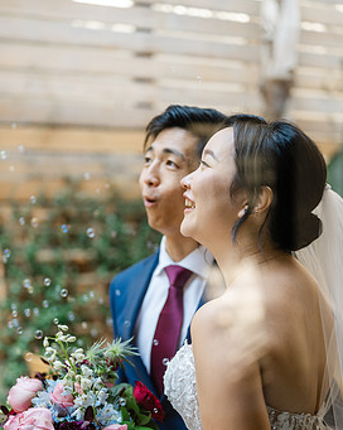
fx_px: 788
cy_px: 282
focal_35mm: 62
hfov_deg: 24.5
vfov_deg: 30.3
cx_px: 161
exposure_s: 1/125
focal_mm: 50
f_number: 1.8
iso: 80
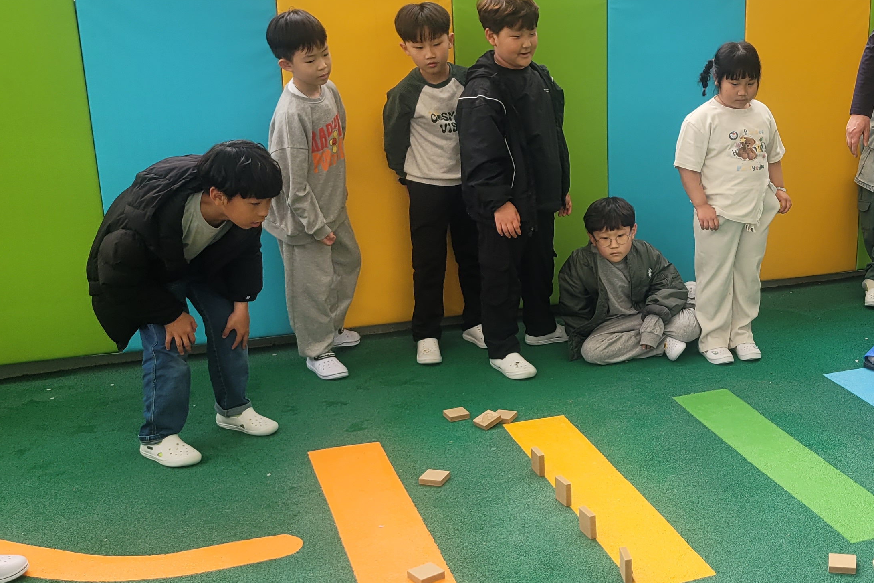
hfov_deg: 37.7
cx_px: 740
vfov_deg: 27.0
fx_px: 1214
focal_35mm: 50
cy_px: 325
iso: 40
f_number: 1.8
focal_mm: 5.4
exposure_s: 1/339
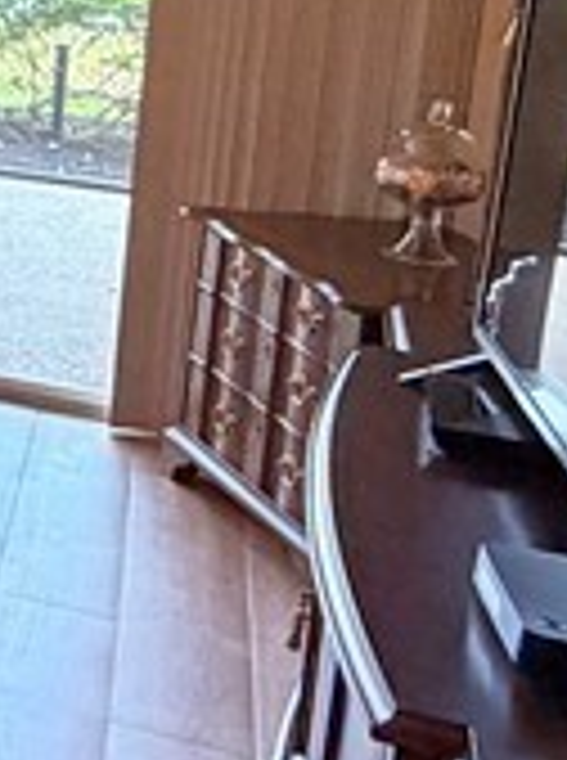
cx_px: -1035
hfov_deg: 11.6
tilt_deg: -8.6
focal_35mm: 85
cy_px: -22
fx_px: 1863
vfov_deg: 22.1
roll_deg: +0.6
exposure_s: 1/120
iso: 200
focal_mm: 2.22
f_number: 2.2
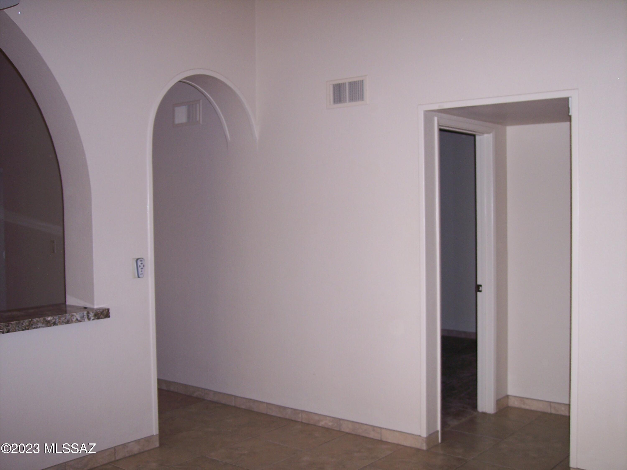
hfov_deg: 47.9
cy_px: 235
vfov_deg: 36.8
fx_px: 706
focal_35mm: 39
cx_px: 314
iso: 100
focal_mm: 8
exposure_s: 1/60
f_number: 2.8
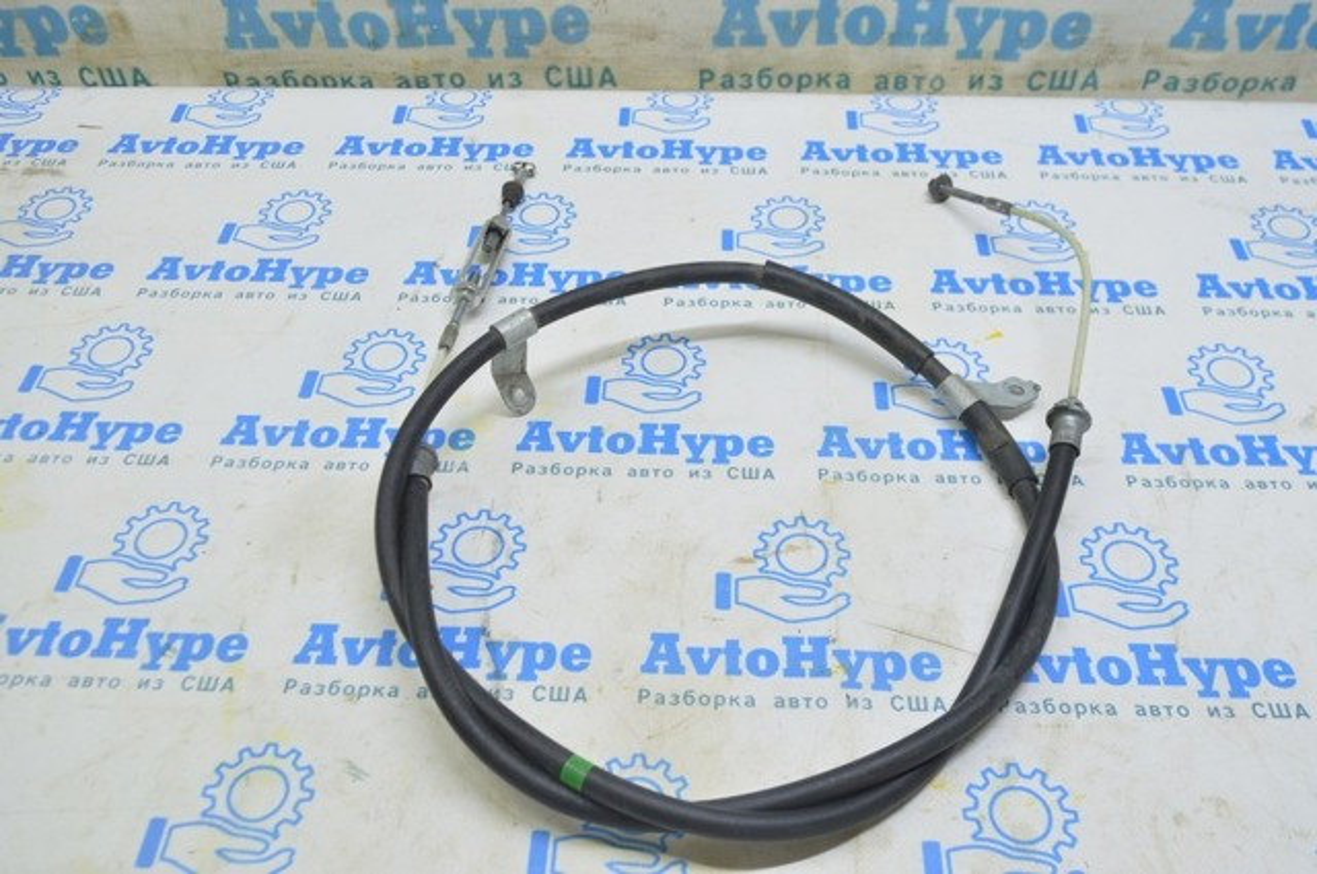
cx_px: 658
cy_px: 437
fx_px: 1206
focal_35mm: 33
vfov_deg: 39.9
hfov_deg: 57.3
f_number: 5.6
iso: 400
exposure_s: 1/20
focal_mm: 22
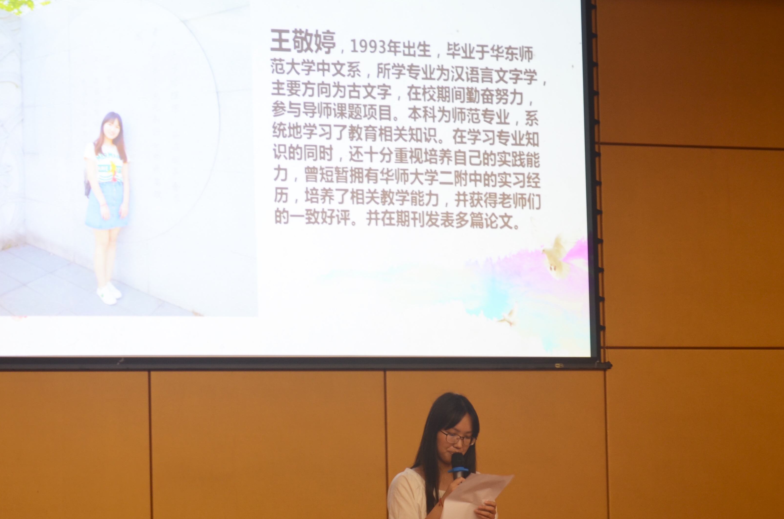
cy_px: 394
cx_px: 364
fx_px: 2412
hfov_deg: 18.5
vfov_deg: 12.2
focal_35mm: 111
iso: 250
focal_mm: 48
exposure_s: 1/8
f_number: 5.6
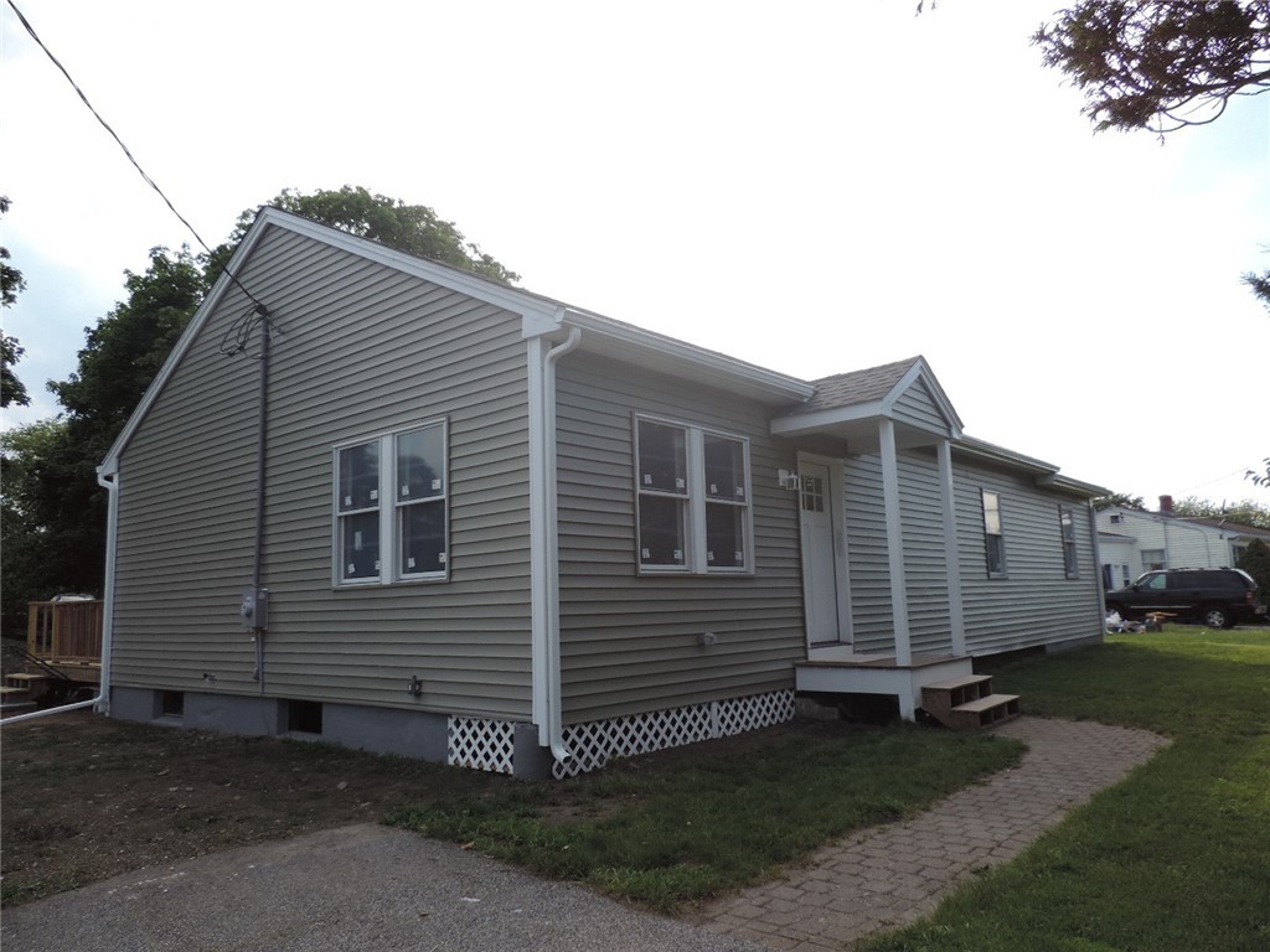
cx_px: 635
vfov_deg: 56.8
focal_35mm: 24
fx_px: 881
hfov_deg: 71.6
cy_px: 476
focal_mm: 4.3
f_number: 3
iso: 80
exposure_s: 1/500
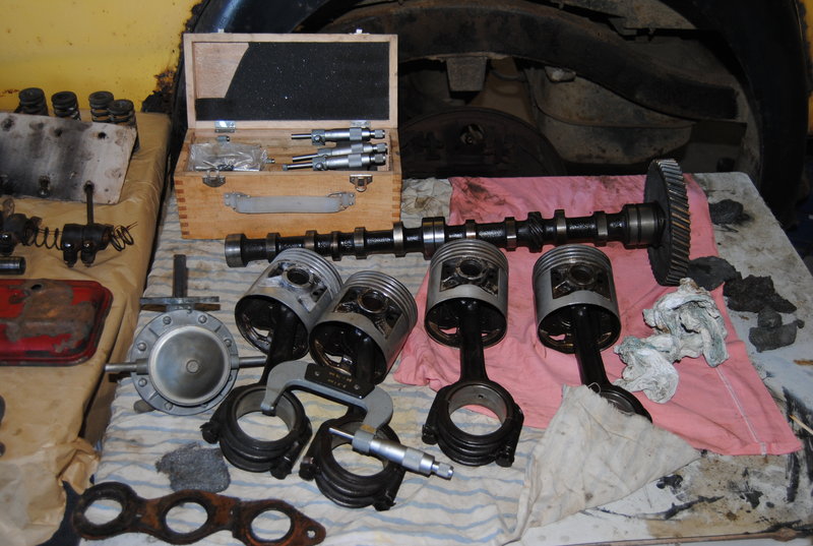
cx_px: 406
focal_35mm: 39
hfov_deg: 49.5
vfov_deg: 34.4
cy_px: 273
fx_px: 883
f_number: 4
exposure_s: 1/60
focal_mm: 26
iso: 200
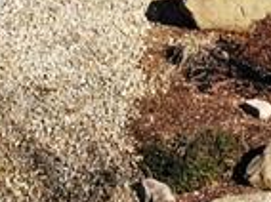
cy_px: -333
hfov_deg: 11.3
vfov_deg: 7.8
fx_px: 1352
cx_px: 279
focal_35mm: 173
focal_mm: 4.5
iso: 100
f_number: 2.8
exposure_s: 1/204
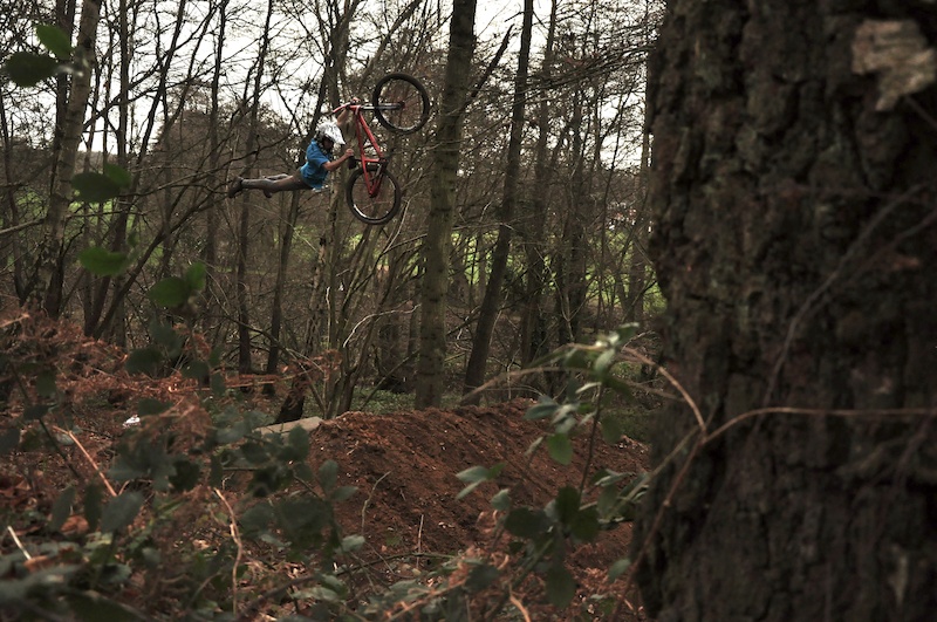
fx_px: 1014
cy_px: 311
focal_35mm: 39
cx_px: 468
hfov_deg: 49.6
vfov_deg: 34.1
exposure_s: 1/800
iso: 800
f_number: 4.5
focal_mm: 26
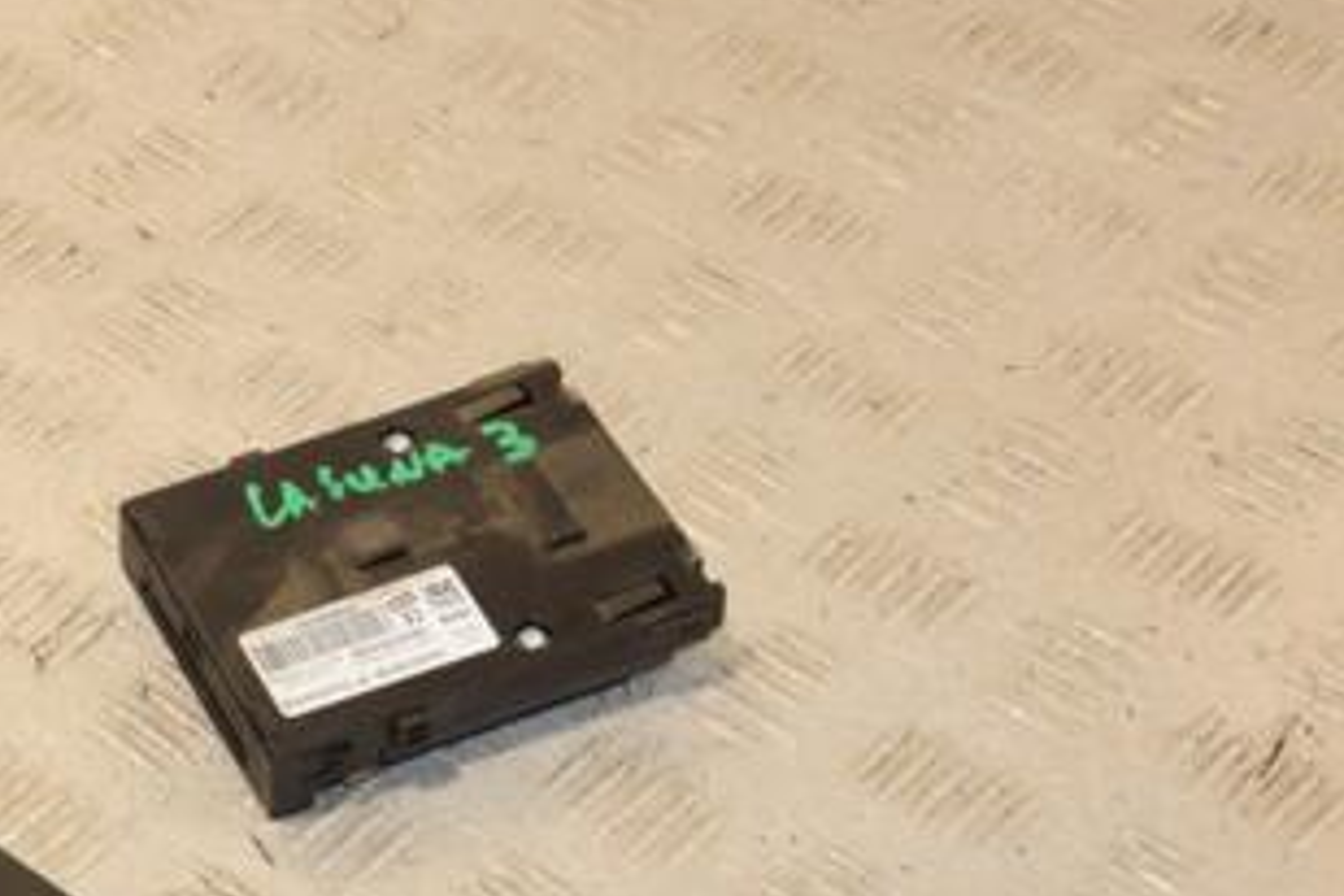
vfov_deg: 13.8
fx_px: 3696
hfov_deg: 20.1
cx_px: 48
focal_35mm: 99
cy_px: 626
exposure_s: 1/200
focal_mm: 34
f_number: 8
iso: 800
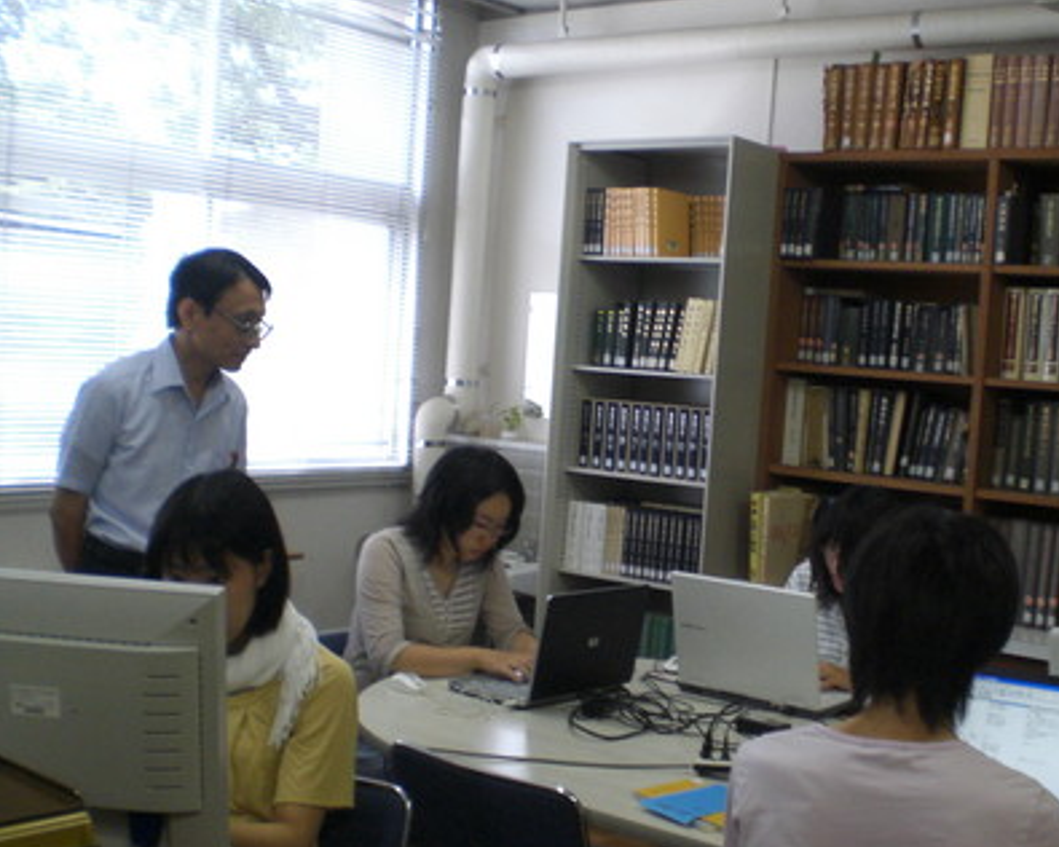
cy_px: 476
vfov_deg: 32.1
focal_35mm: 47
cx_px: 668
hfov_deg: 39.3
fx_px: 1473
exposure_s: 1/60
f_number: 3.1
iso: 200
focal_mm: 6.3
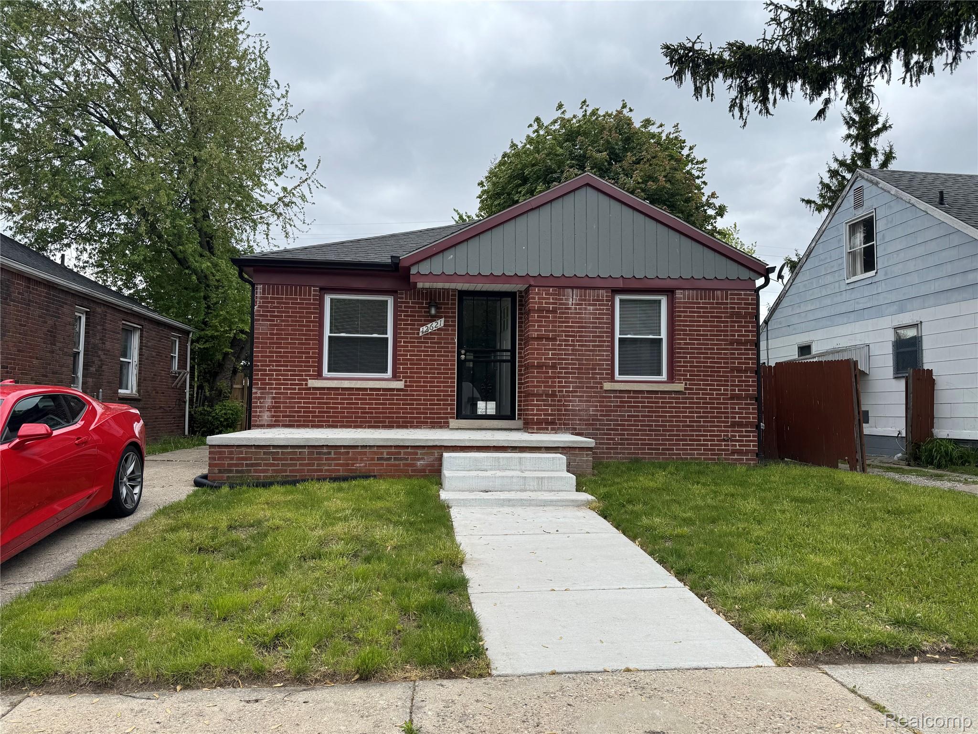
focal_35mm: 24
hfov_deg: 71.6
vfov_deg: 56.8
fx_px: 678
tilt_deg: +3.5
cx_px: 489
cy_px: 367
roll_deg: +0.0
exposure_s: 1/2710
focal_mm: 6.76
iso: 80
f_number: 1.78
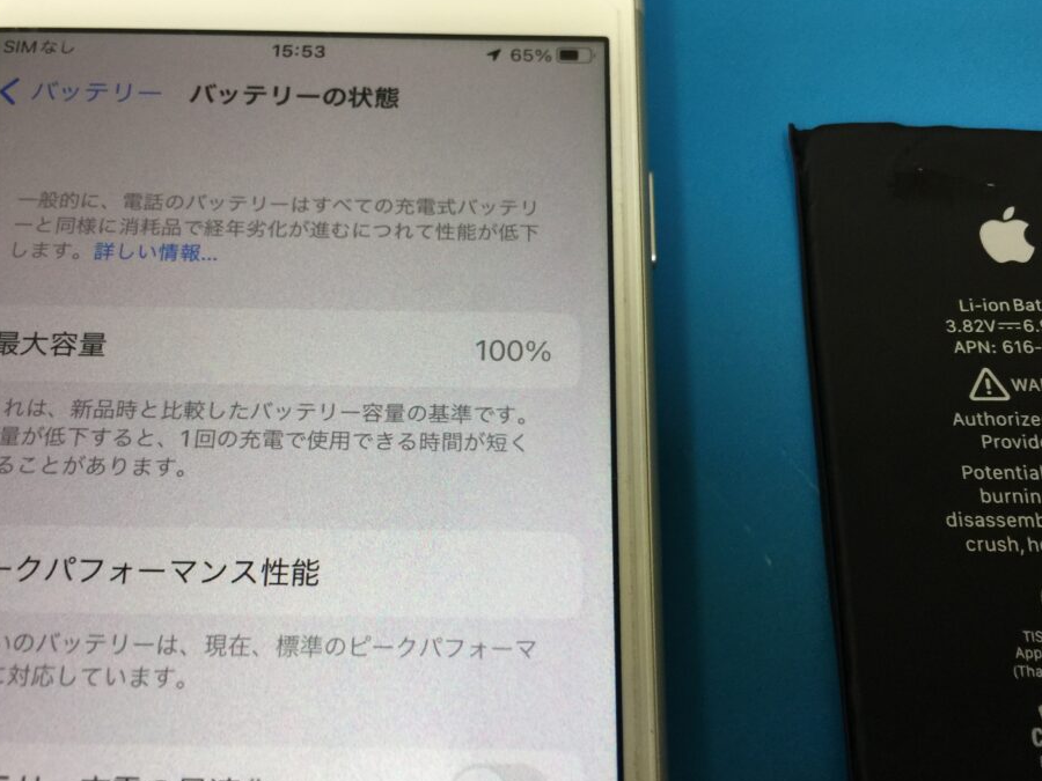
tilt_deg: -74.7
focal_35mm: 33
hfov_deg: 55.3
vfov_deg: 42.9
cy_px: 399
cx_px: 506
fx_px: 993
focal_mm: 4.15
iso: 40
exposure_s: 1/30
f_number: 2.2
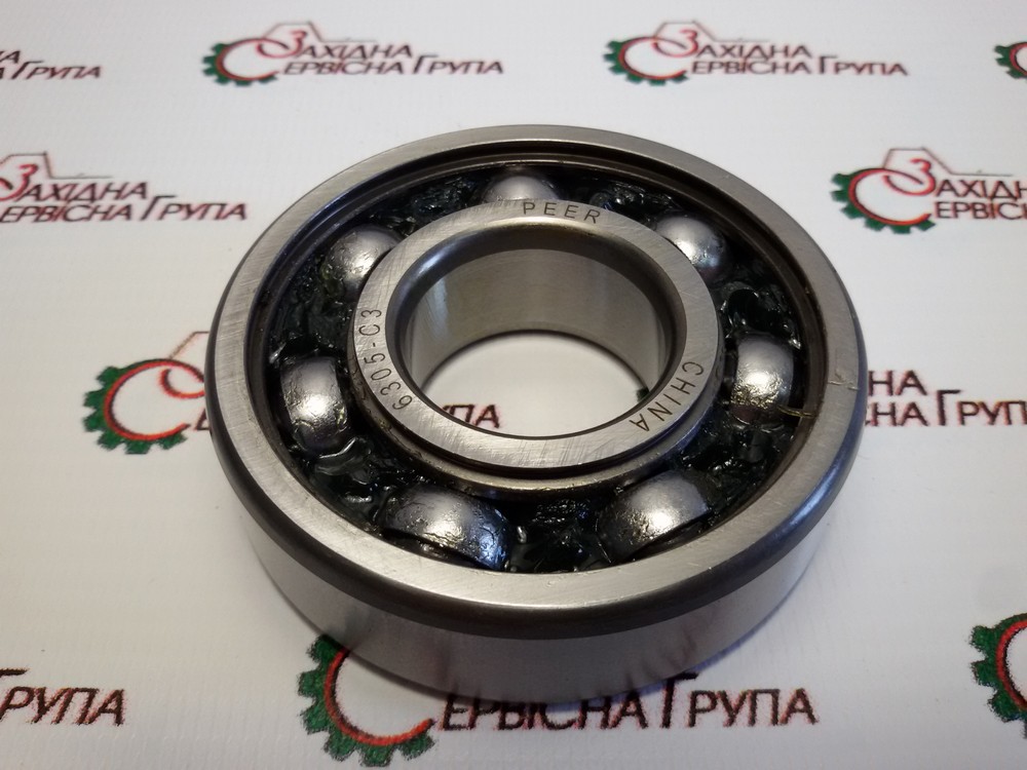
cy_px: 385
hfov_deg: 58.4
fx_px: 920
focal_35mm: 31
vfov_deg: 45.4
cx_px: 514
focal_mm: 2.93
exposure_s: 1/100
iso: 64
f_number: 2.4
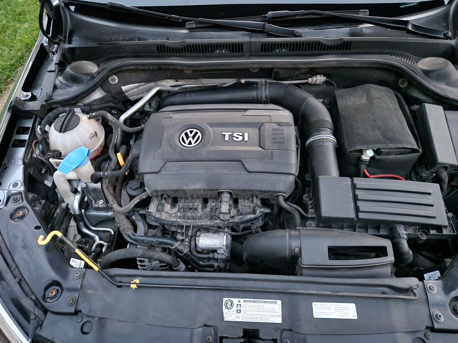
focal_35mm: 23
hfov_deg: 73.9
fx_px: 304
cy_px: 172
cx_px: 229
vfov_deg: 58.9
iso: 1600
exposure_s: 1/9.99
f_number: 1.8
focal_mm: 5.4
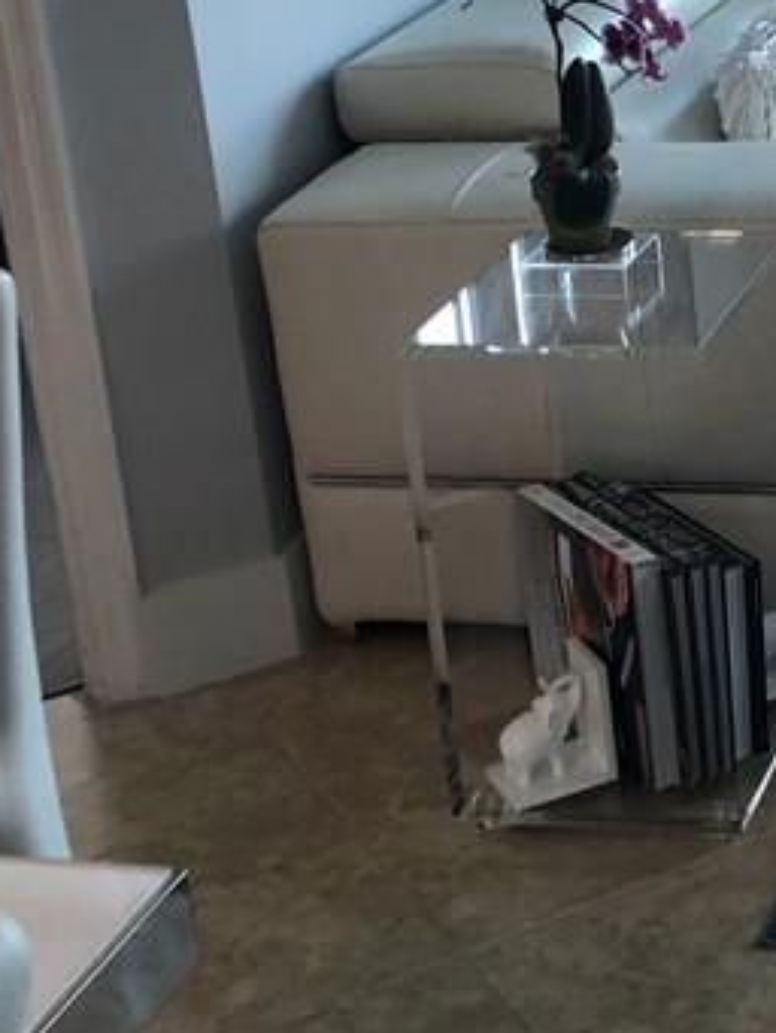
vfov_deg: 23.0
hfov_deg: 17.0
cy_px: 215
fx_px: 2509
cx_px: 840
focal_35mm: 84
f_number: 1.8
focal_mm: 4
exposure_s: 1/40
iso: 25
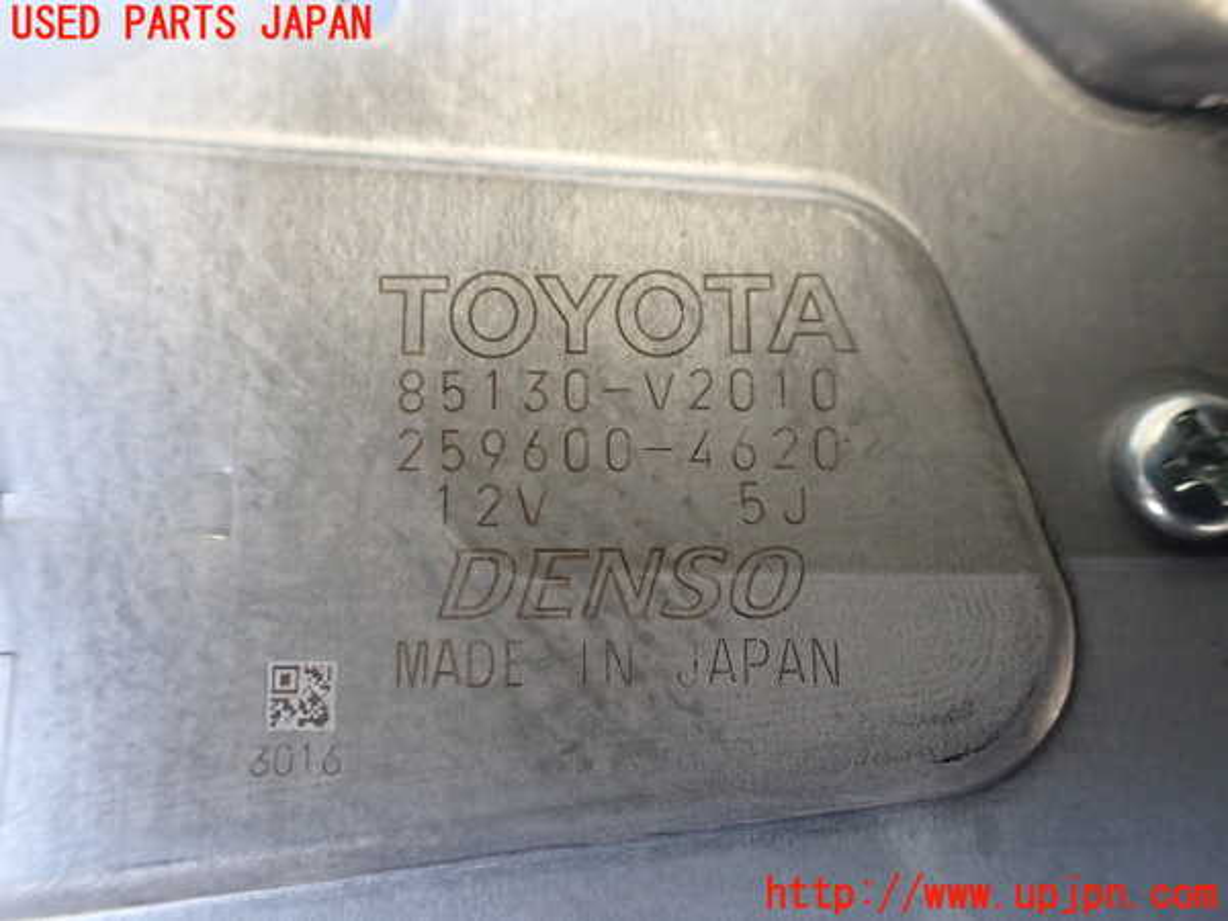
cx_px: 614
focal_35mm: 30
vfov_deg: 46.8
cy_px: 460
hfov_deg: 60.0
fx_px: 1064
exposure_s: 1/125
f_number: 2.3
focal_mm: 5.4
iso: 500
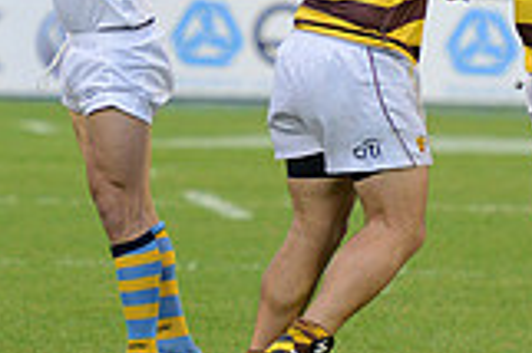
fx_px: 11707
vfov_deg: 1.7
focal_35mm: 793
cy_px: -196
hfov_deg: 2.6
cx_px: 291
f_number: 4
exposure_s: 1/500
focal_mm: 220
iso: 2000
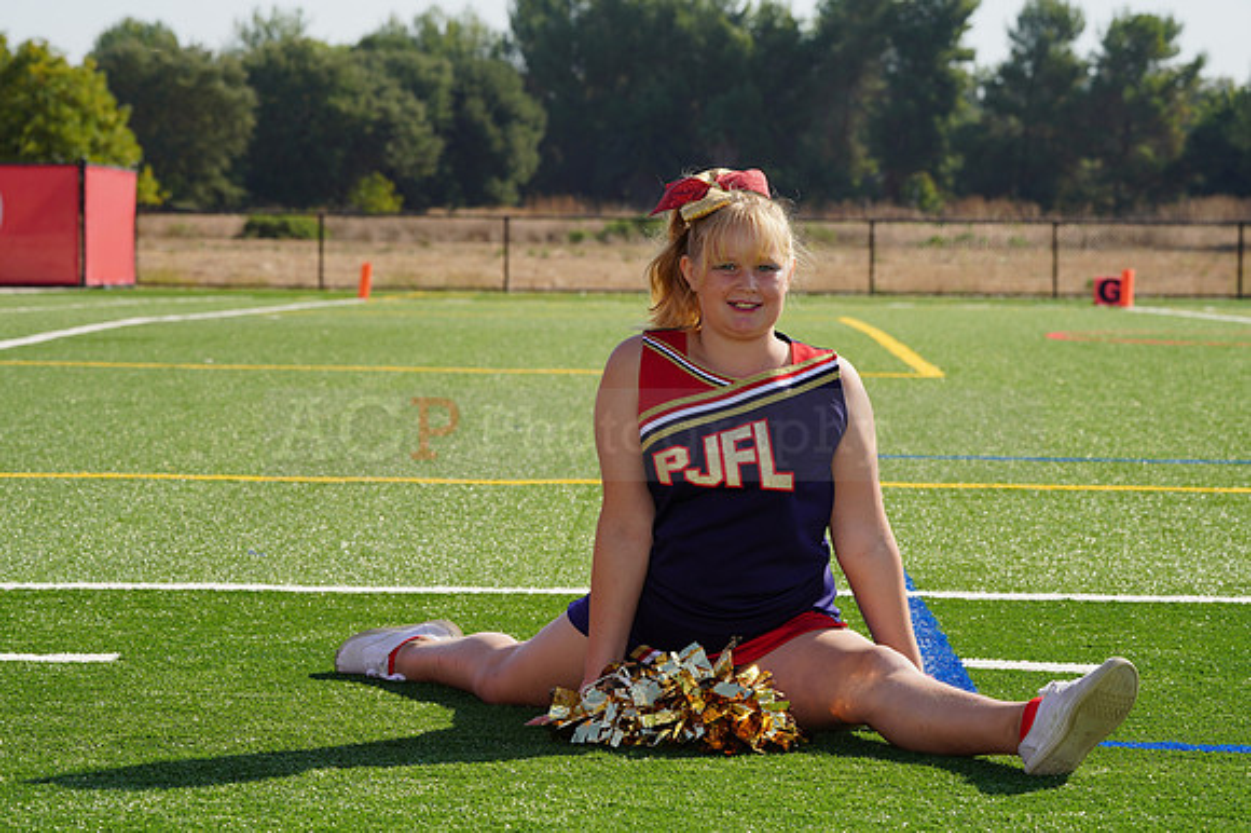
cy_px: 416
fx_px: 4897
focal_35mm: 141
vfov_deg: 9.7
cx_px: 626
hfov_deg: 14.6
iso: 100
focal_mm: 141
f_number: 11
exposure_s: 1/160
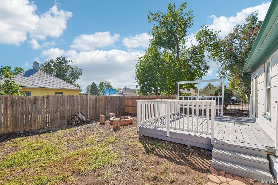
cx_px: 139
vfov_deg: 77.3
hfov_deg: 100.4
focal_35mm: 15
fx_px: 116
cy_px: 92
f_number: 8
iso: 800
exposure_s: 1/500
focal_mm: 10
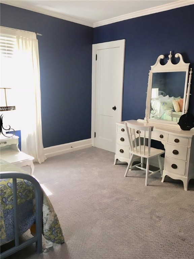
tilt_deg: -12.9
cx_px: 97
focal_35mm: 29
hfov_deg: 48.2
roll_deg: +0.5
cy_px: 130
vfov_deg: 61.7
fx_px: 217
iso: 64
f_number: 2.2
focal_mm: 4.15
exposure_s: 1/30
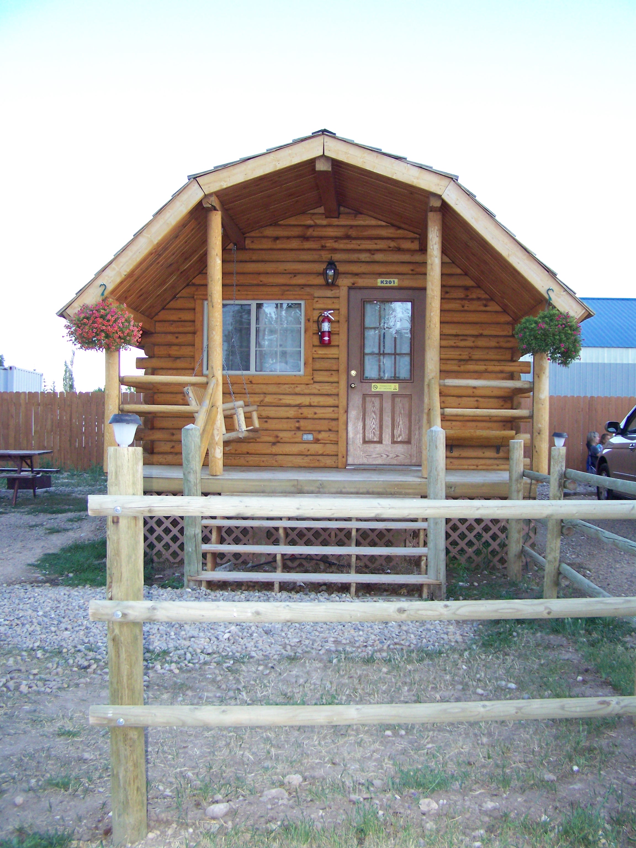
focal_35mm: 38
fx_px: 931
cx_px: 318
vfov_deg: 49.0
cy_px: 424
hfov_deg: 37.7
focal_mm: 6.3
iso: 160
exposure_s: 1/160
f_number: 2.8
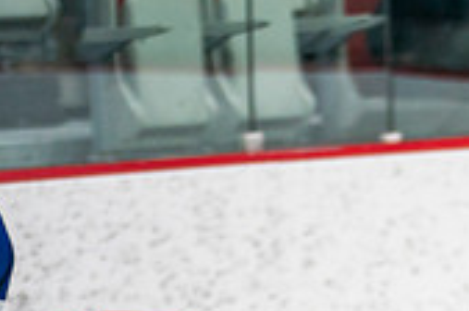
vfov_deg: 2.1
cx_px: 966
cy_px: 341
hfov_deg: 3.1
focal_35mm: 653
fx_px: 8491
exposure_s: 1/640
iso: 640
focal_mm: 142
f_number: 2.8
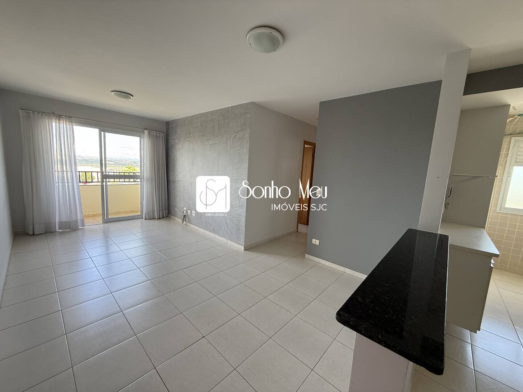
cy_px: 196
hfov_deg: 102.1
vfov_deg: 85.7
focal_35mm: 14
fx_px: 212
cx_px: 262
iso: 125
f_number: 2.2
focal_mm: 2.22
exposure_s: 1/99
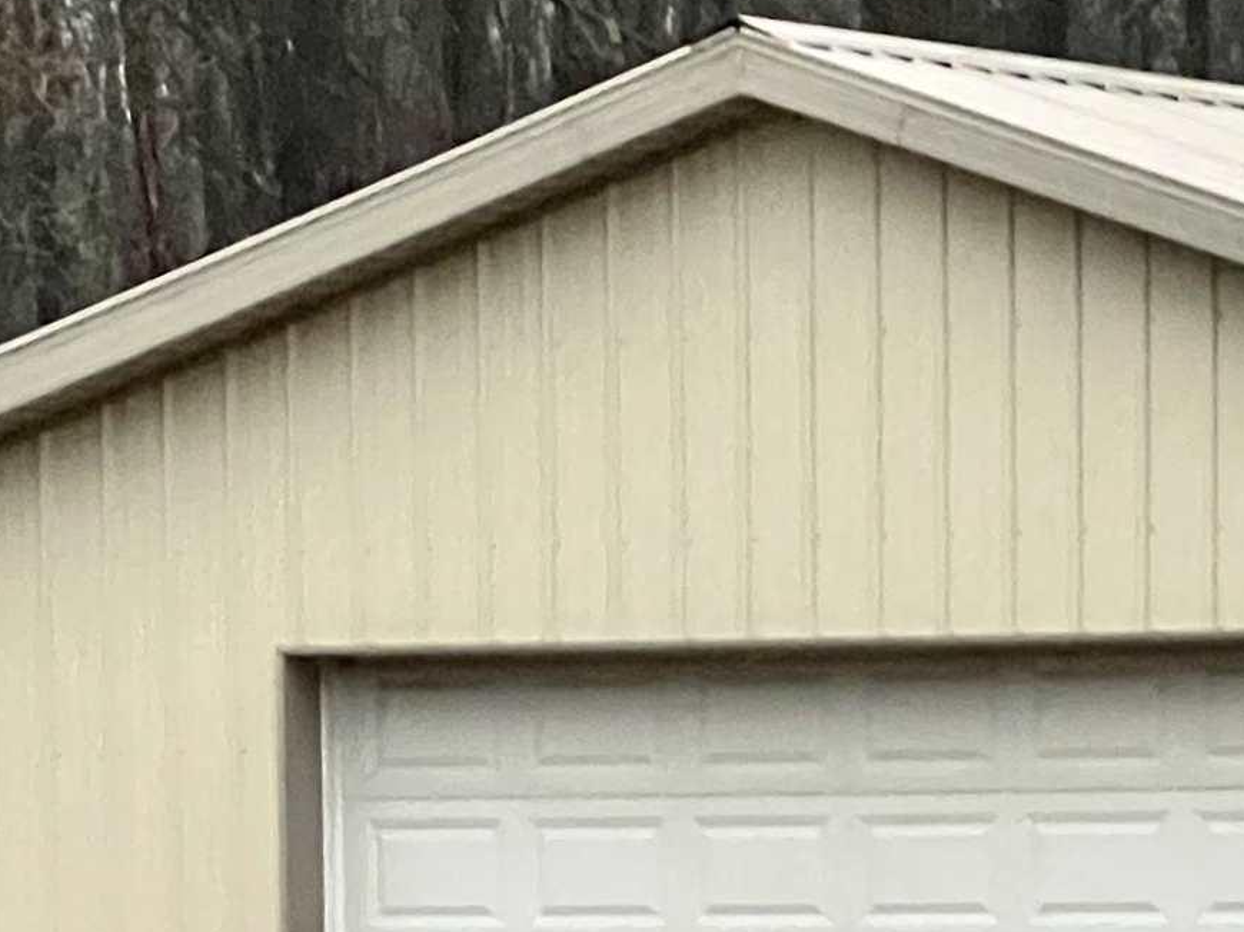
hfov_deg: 7.2
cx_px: 1800
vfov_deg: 5.4
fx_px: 9772
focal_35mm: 272
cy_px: 1122
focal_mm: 9
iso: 640
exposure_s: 1/60
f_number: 2.8
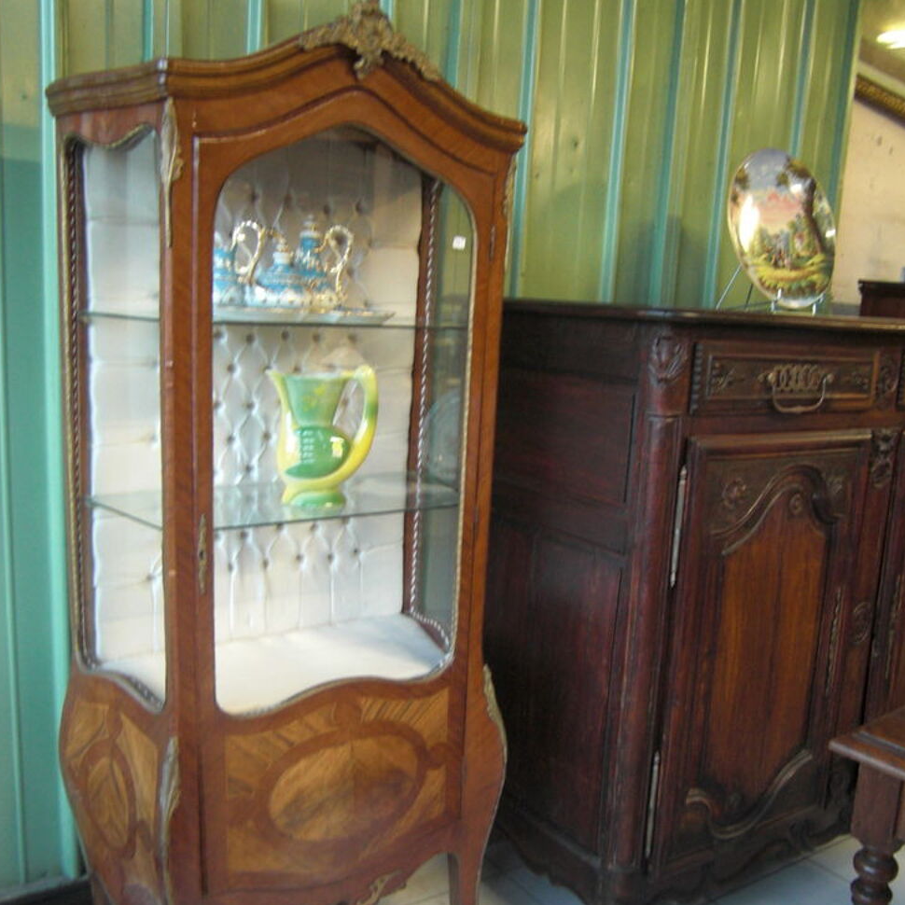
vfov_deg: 48.3
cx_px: 456
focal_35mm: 34
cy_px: 517
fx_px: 1006
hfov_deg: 48.5
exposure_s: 1/13
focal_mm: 4.9
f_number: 2.6
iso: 200
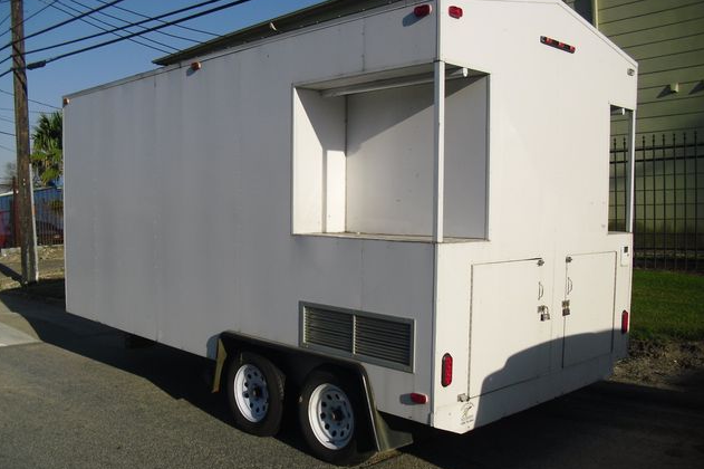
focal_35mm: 38
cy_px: 250
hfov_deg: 50.7
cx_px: 349
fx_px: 743
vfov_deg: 35.0
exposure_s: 1/320
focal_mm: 6.3
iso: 80
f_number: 7.8
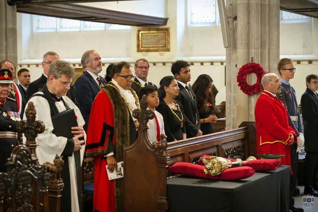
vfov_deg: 17.3
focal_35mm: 79
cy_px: 106
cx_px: 159
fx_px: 698
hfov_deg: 25.7
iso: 6400
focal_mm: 79
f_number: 4
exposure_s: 1/80
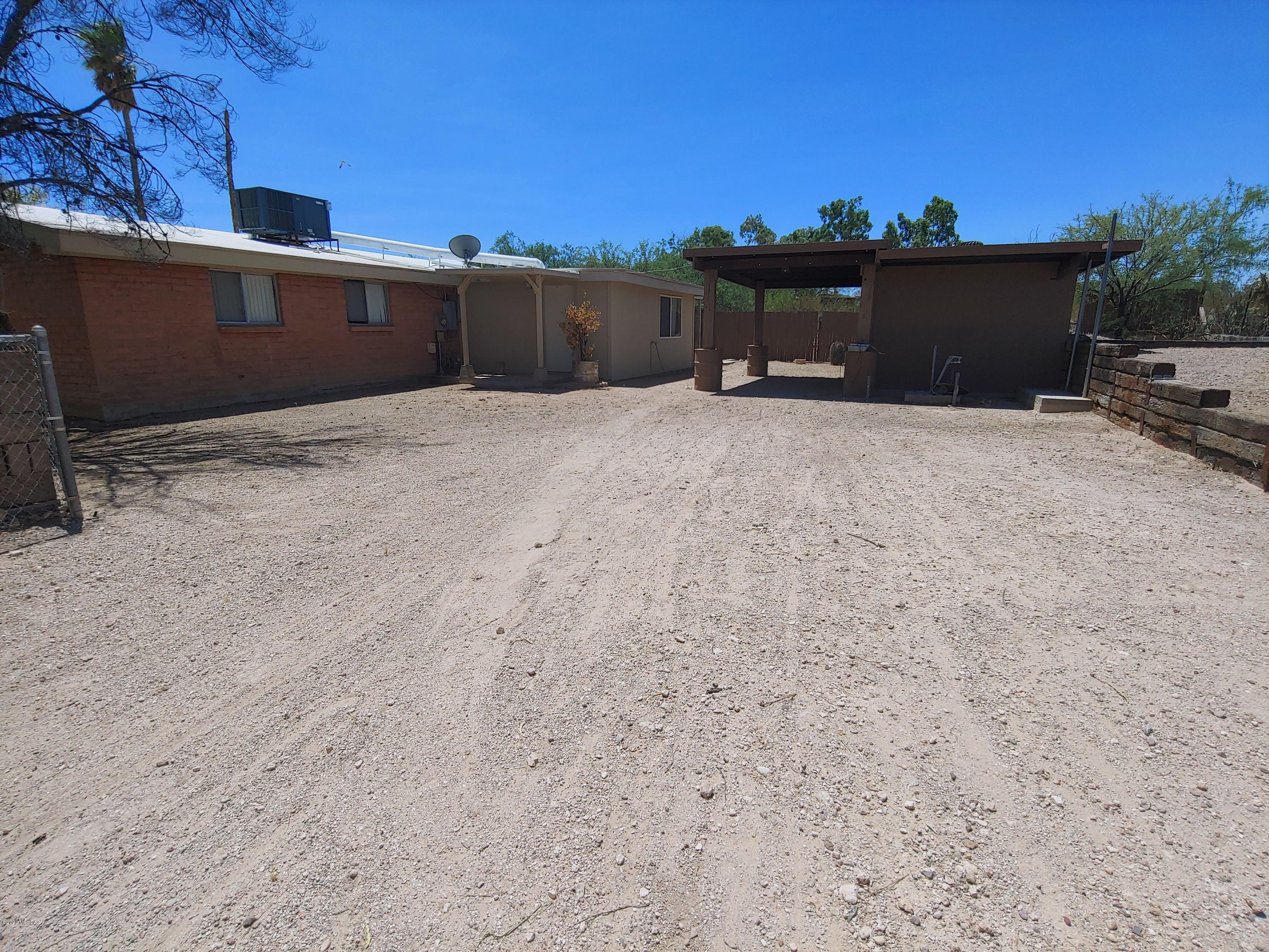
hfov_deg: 94.5
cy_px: 476
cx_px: 634
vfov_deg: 78.1
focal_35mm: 16
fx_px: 587
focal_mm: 2.18
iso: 50
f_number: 1.9
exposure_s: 1/1724
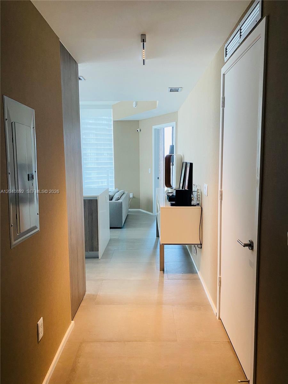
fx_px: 288
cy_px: 192
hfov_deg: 53.1
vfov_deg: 67.3
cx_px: 144
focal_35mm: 26
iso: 125
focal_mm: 4.25
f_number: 1.8
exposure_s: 1/60
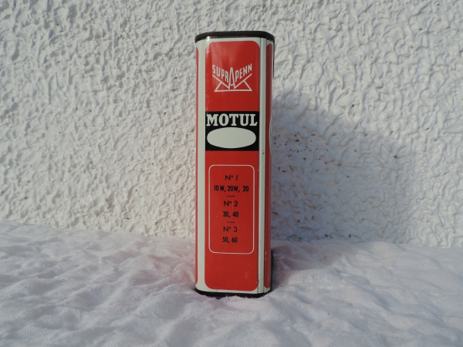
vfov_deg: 49.7
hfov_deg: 63.4
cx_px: 232
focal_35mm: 28
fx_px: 375
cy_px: 174
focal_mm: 4.9
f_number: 3.1
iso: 80
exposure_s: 1/800
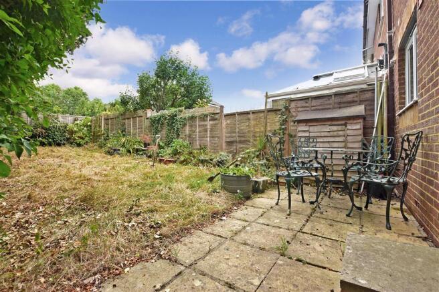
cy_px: 146
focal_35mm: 15
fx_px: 183
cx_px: 220
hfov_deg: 100.4
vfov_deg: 77.3
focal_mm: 10
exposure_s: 1/40
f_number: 16
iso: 250
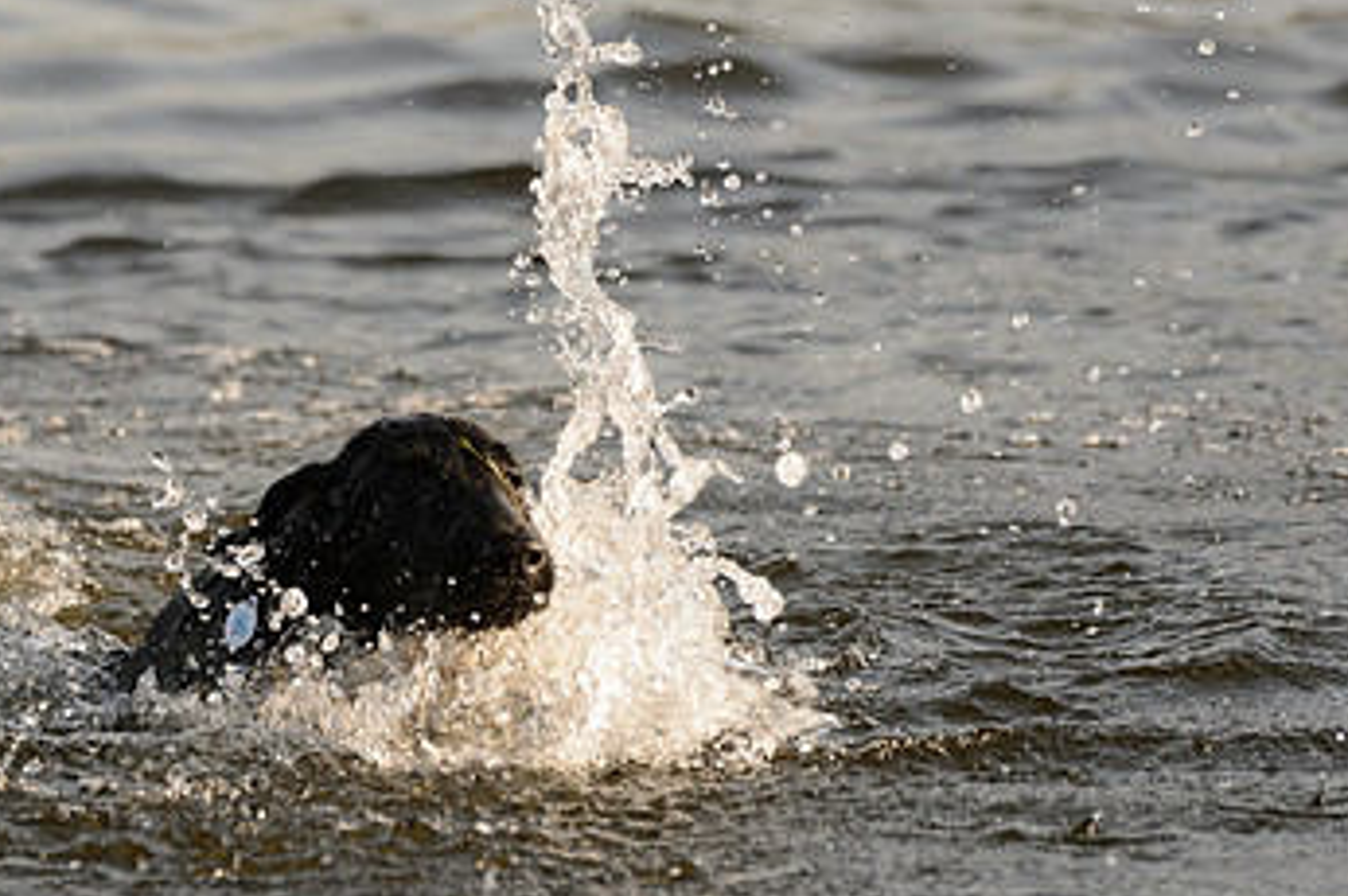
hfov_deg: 2.5
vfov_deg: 1.6
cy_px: 514
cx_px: 265
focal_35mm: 838
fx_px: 31348
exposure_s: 1/1600
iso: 900
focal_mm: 500
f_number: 6.3
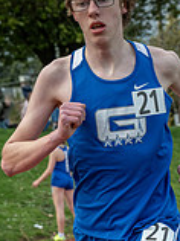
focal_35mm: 206
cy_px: 267
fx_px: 1432
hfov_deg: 7.2
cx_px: 136
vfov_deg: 9.5
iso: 900
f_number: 7.1
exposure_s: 1/1000
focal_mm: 75
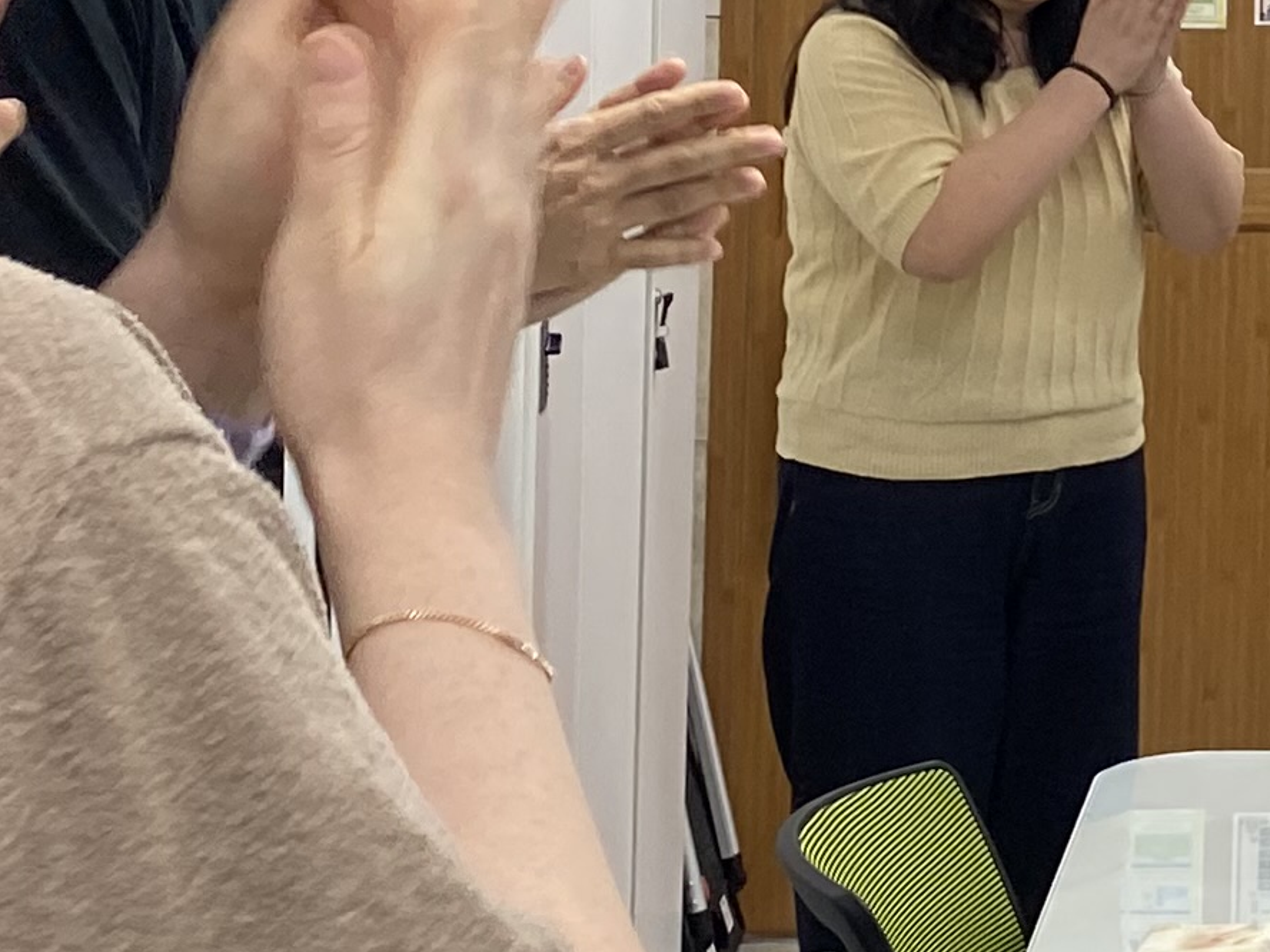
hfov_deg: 15.6
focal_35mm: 118
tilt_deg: +1.0
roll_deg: -0.8
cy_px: -174
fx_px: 4329
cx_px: 1805
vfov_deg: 12.3
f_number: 1.8
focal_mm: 4.25
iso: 125
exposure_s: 1/120
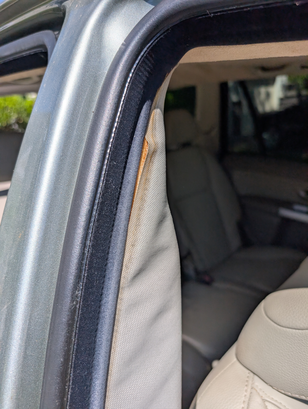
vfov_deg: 71.5
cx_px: 154
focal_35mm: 24
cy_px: 204
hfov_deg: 56.9
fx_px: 284
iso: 21
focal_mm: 6.9
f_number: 1.68
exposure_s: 1/1845
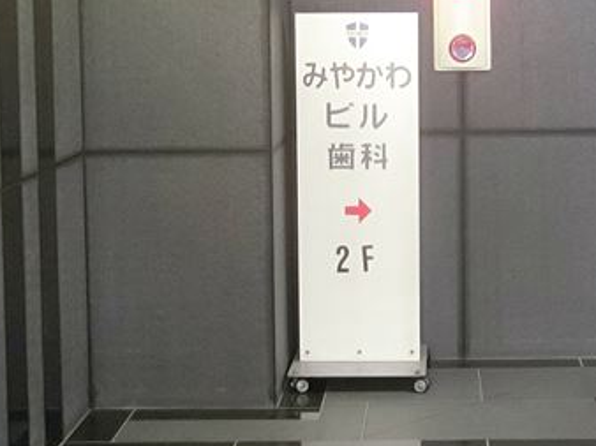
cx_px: 453
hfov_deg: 21.6
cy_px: 141
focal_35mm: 90
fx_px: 1548
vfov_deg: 16.3
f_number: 2.7
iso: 200
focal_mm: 4.06
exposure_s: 1/6
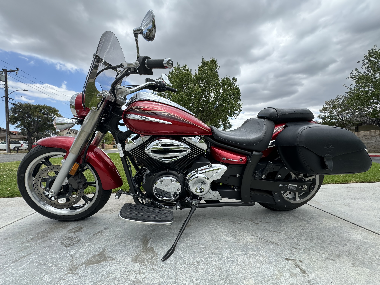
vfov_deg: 85.7
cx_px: 190
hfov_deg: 102.1
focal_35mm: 14
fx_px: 154
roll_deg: -0.6
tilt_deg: +0.5
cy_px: 142
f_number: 2.2
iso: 40
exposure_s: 1/615
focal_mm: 2.22
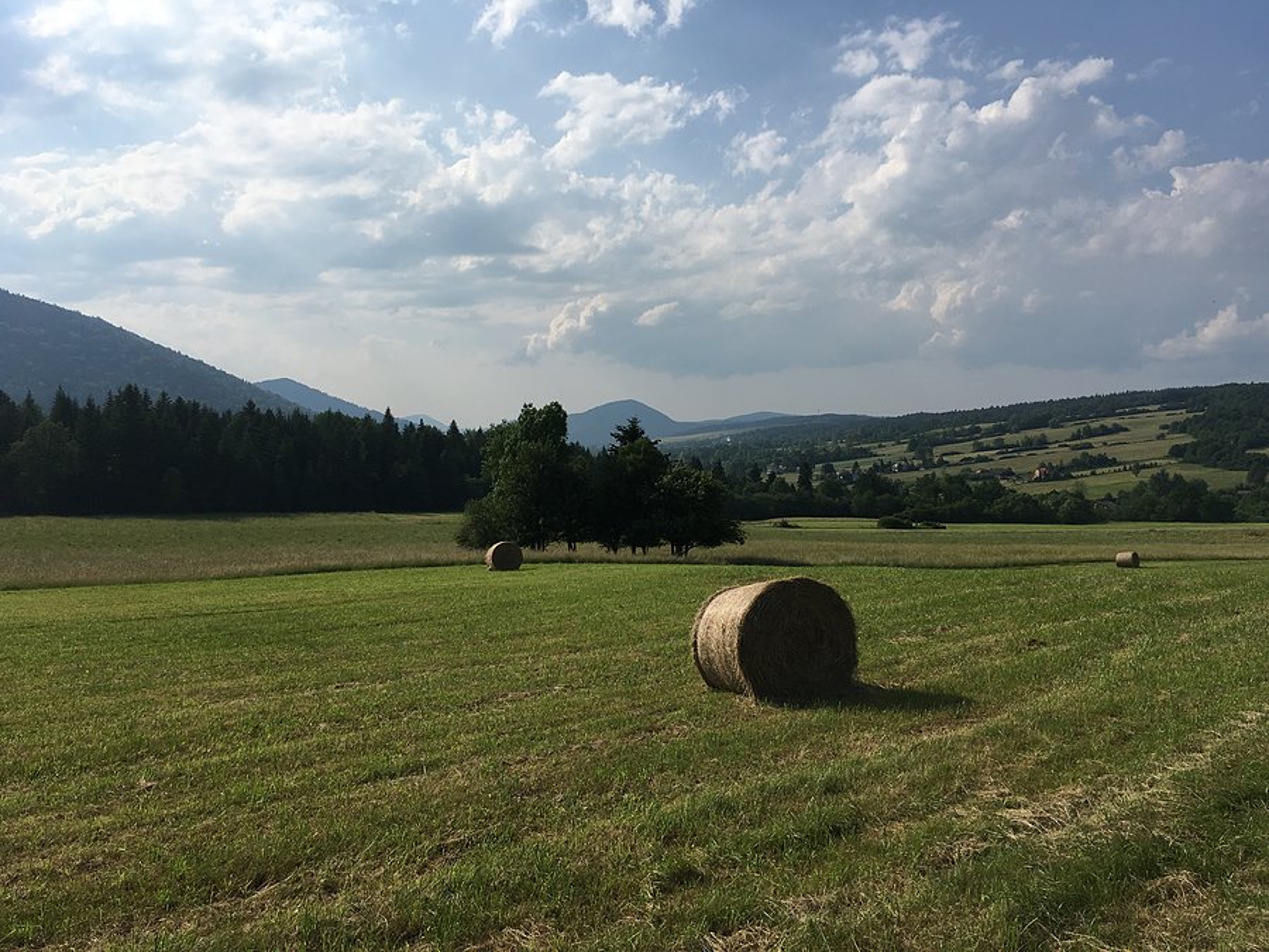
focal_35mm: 29
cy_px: 476
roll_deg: +0.2
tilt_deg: -3.8
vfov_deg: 48.2
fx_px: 1063
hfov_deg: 61.7
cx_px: 634
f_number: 2.2
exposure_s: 1/3077
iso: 25
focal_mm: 4.15
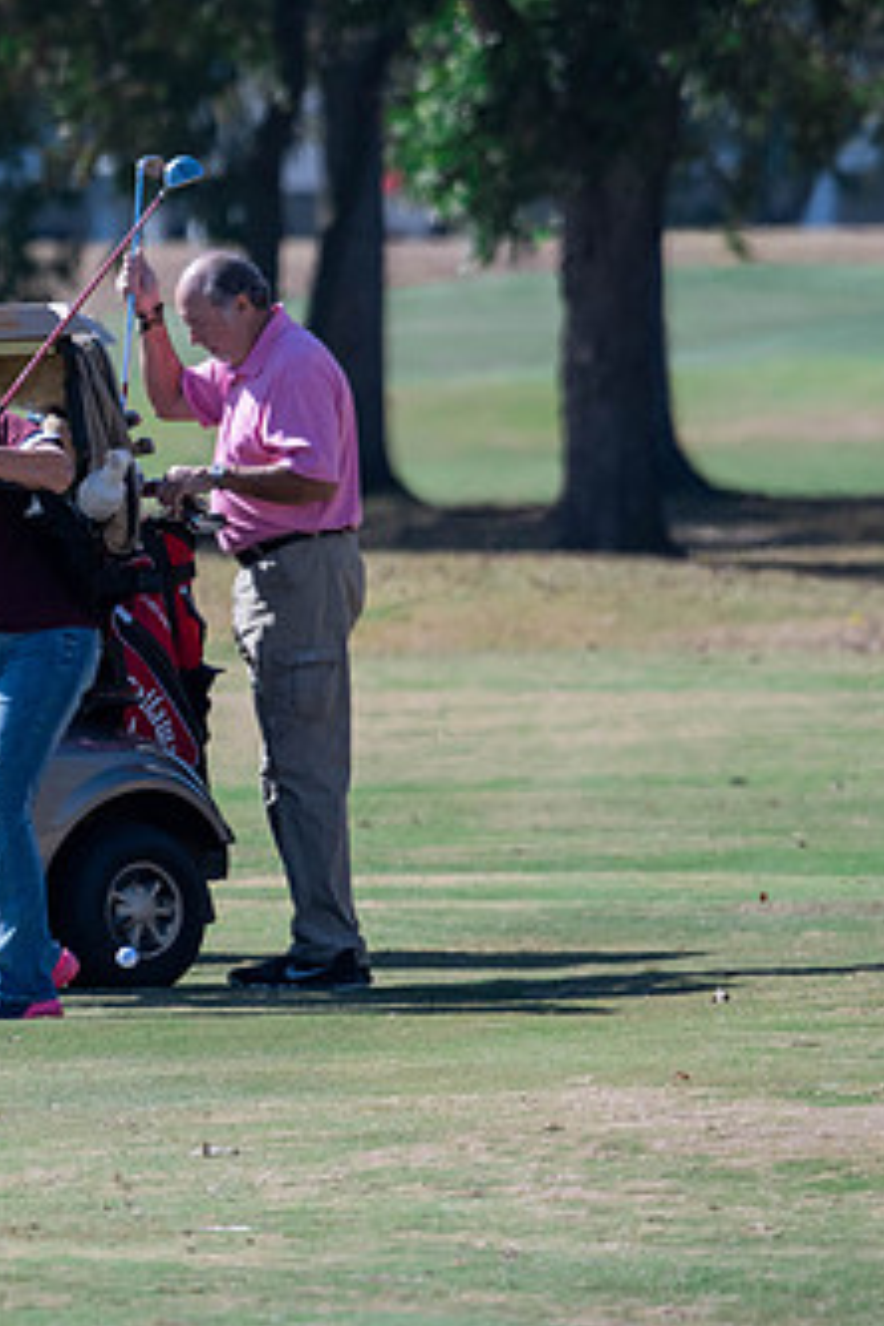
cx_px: 16
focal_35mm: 888
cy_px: 575
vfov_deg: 2.3
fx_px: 32705
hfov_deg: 1.5
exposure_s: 1/1600
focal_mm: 340
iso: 400
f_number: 5.6
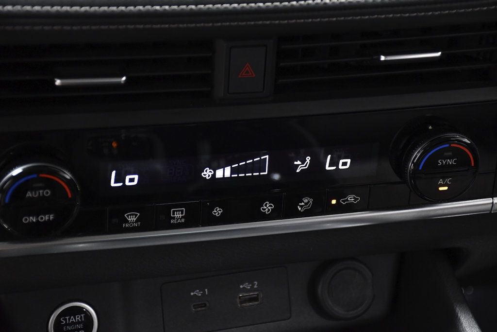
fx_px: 1243
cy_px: 166
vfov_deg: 15.2
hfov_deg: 22.6
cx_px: 248
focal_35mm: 90
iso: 2500
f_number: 5
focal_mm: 60
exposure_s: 1/60
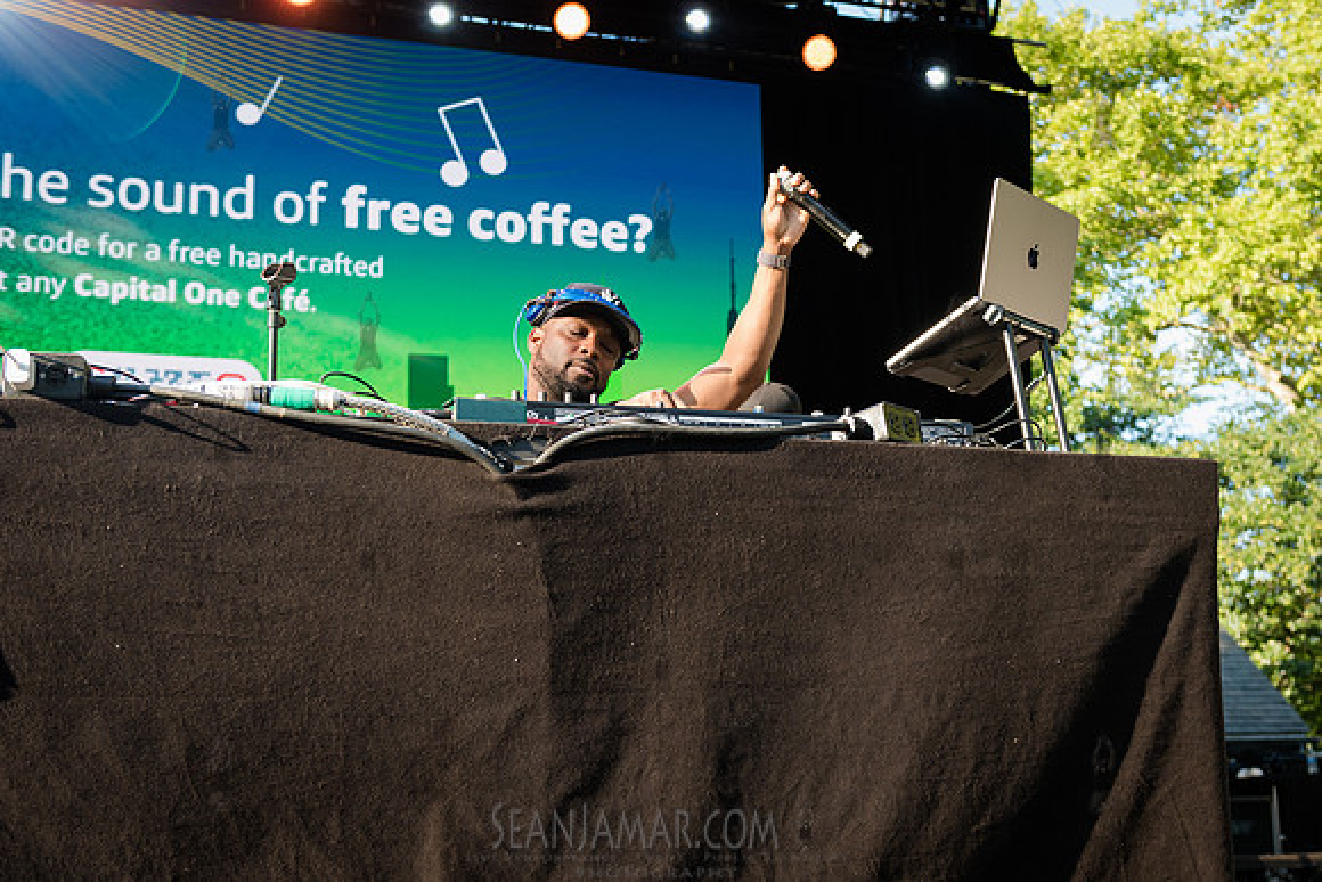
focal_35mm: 50
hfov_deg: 39.4
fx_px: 1837
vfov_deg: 27.0
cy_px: 491
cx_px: 808
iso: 500
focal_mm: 40
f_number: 3.5
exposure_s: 1/500
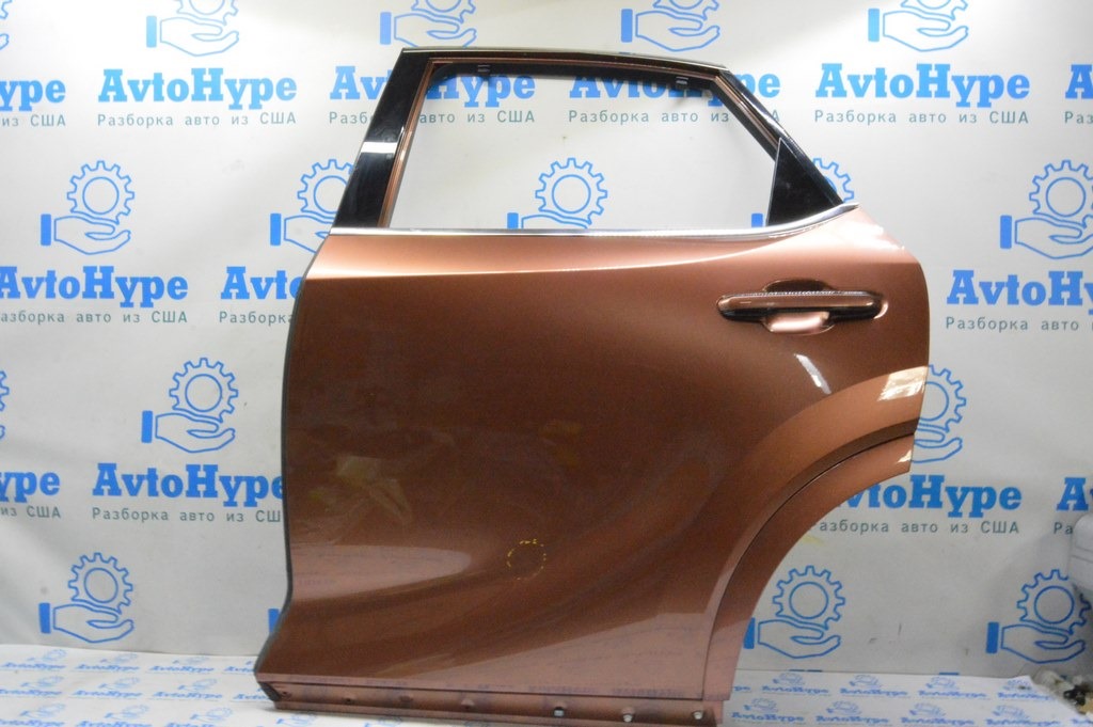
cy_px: 364
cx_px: 546
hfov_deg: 67.4
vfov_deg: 47.9
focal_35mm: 27
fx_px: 819
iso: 6400
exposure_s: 1/20
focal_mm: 18
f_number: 20
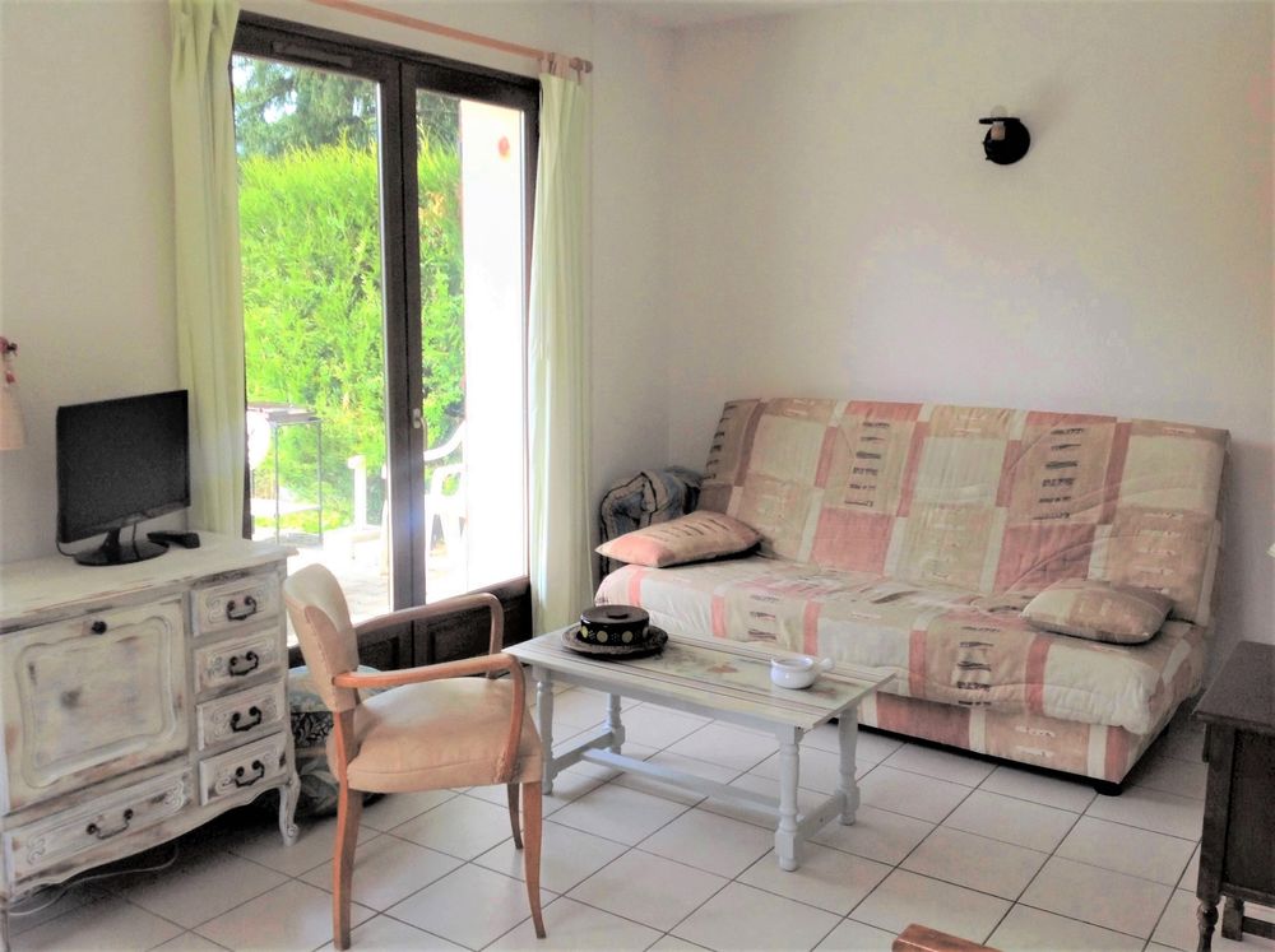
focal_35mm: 35
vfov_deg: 40.6
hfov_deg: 52.7
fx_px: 1287
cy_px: 476
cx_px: 638
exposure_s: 1/171
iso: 50
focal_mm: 4.28
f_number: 2.4
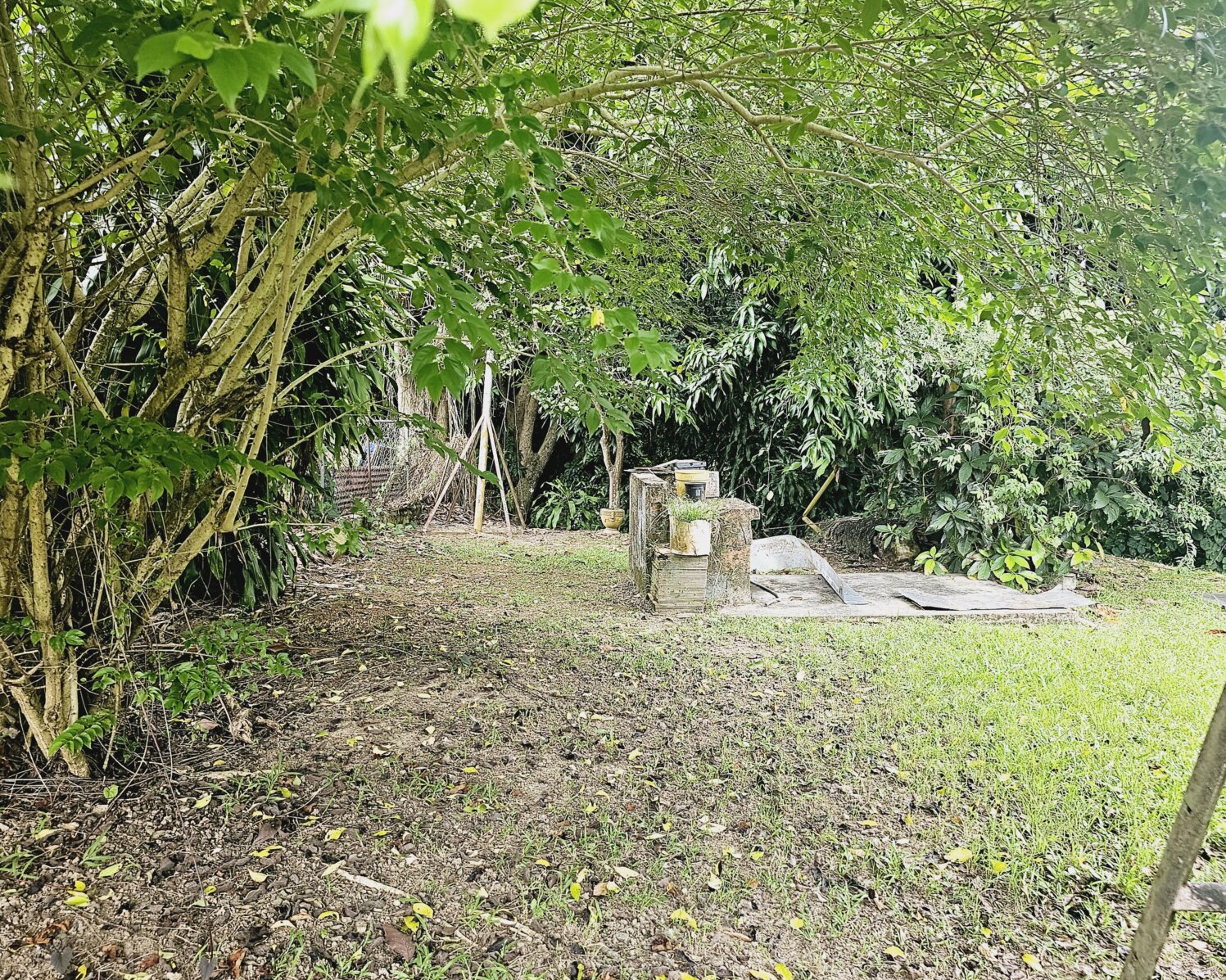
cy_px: 490
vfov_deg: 58.8
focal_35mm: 24
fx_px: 871
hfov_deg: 70.3
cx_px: 643
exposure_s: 1/207
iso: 100
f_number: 1.7
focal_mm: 6.3
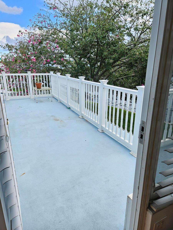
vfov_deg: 73.9
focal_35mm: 23
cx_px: 86
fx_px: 153
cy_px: 115
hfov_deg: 58.9
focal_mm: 5.4
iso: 25
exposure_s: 1/181
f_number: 1.8
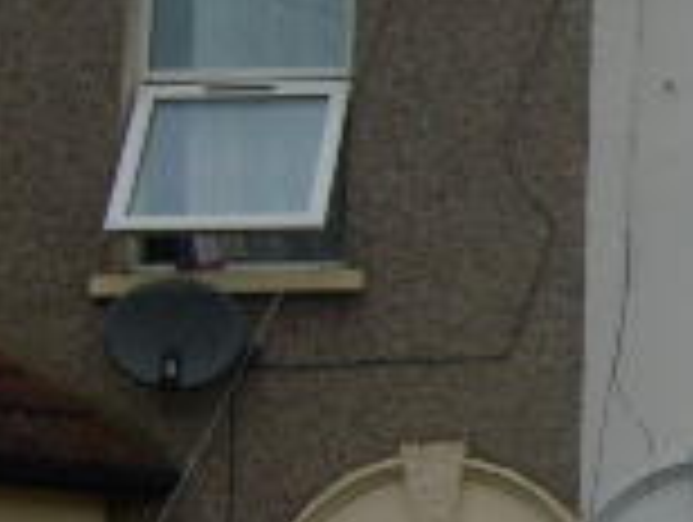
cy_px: 284
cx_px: 1112
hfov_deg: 12.7
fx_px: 2907
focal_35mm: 145
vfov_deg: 10.3
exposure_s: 1/500
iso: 50
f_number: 2.8
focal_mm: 5.8
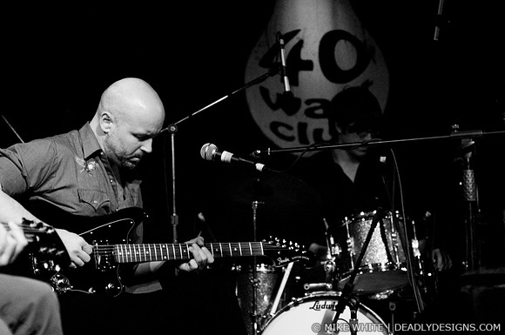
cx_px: 252
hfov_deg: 19.5
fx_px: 1471
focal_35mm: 105
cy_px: 168
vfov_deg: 13.0
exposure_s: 1/50
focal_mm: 70
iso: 1000
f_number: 2.8
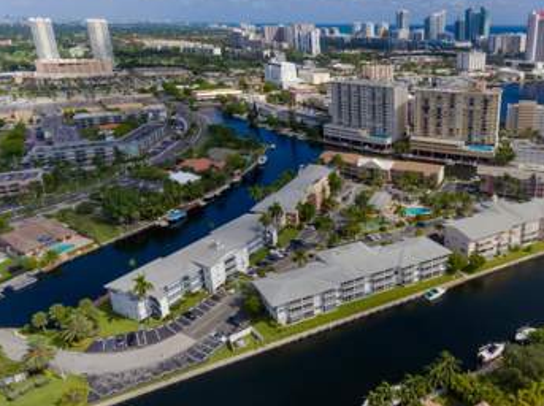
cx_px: 341
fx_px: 439
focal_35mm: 28
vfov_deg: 49.4
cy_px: 236
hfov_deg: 62.6
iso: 100
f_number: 2.8
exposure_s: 1/1800
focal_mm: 3.61
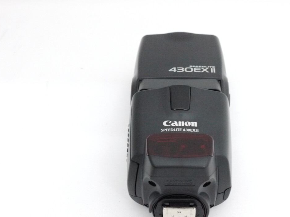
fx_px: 469
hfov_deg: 34.2
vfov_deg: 26.1
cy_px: 122
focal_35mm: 56
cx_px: 181
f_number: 8
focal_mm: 22
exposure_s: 1/50
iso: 1600
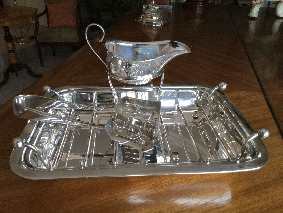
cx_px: 142
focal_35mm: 31
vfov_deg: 45.4
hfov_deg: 58.4
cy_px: 106
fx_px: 253
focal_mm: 3.3
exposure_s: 1/33
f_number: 2.4
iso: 40
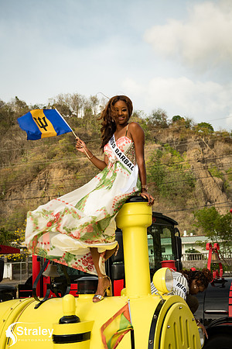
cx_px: 116
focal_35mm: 52
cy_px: 174
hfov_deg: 26.0
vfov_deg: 38.2
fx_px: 503
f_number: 6.3
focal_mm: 52
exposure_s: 1/160
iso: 80
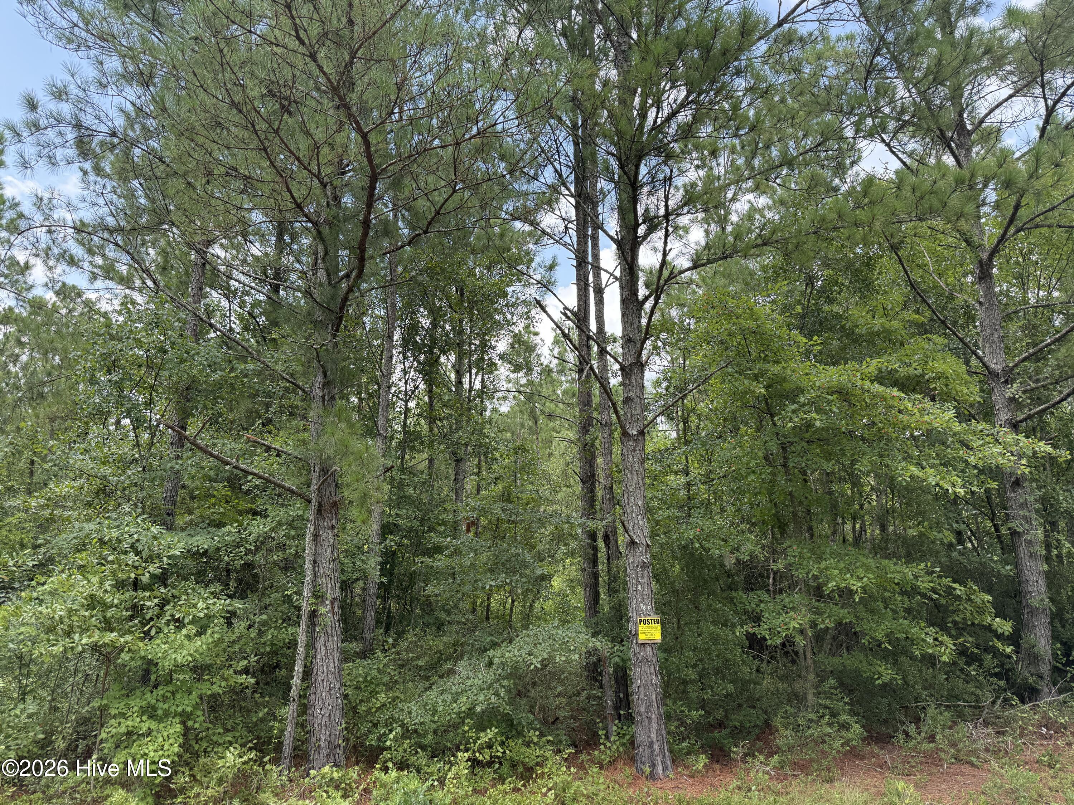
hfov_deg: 71.6
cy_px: 402
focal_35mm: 24
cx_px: 537
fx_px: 745
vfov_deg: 56.8
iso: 100
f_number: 1.78
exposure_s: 1/1174
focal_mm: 6.76
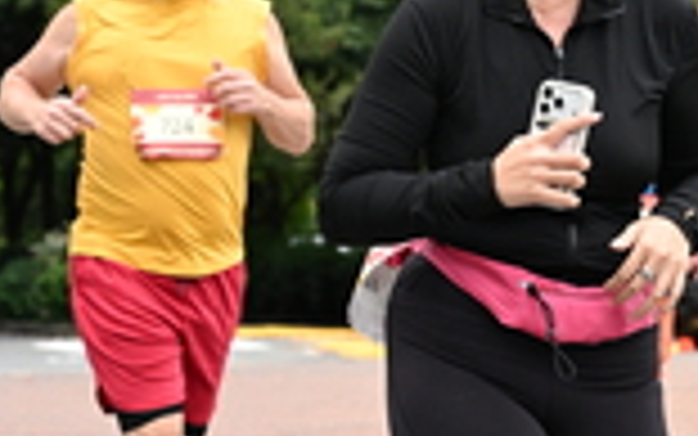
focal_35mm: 195
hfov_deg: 10.7
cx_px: 525
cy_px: 103
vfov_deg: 6.7
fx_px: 3711
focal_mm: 54
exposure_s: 1/800
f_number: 4
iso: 1600
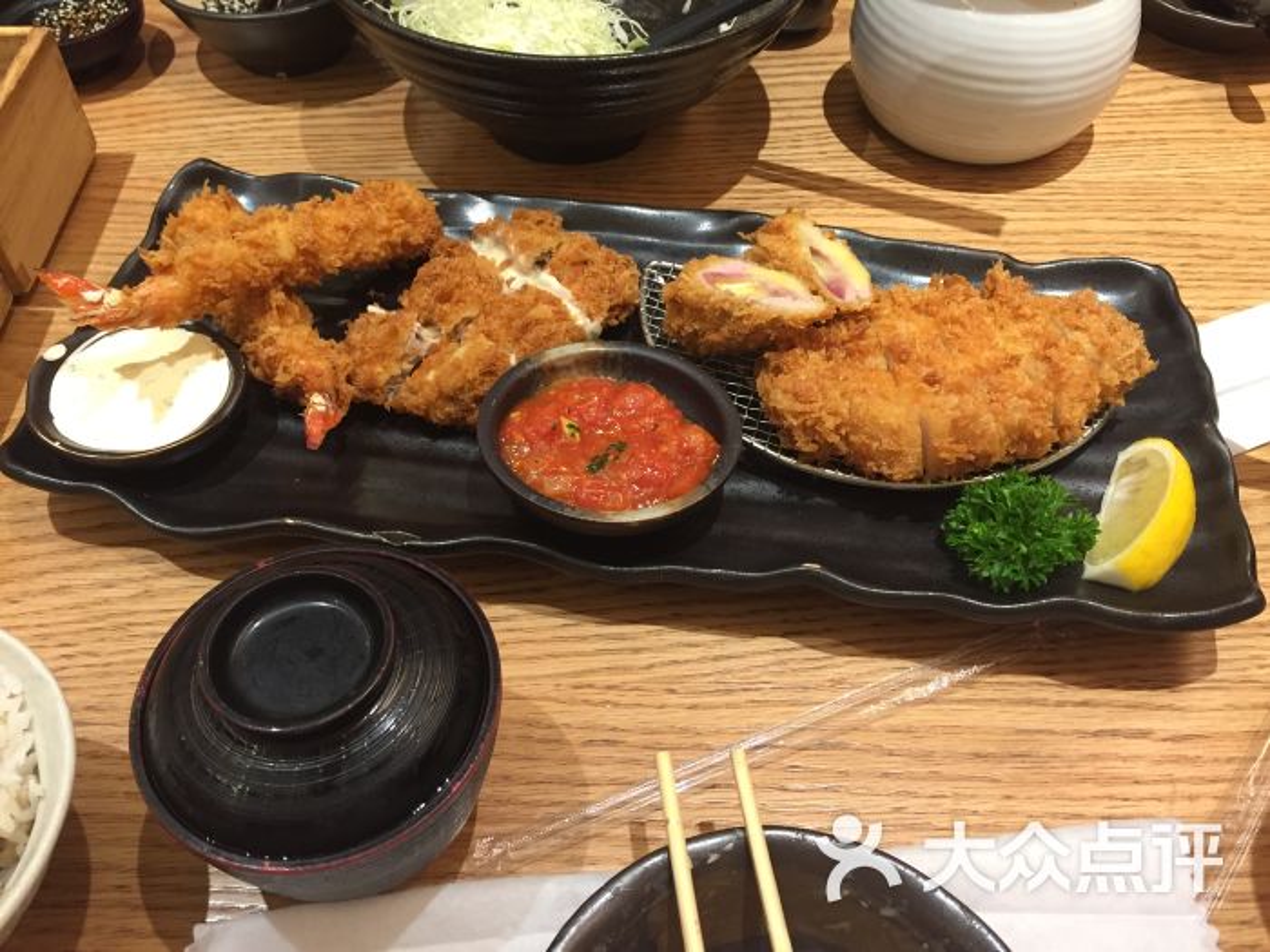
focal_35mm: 29
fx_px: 1064
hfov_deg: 61.7
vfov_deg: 48.2
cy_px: 476
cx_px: 635
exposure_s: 1/33
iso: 160
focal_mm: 4.15
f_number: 2.2
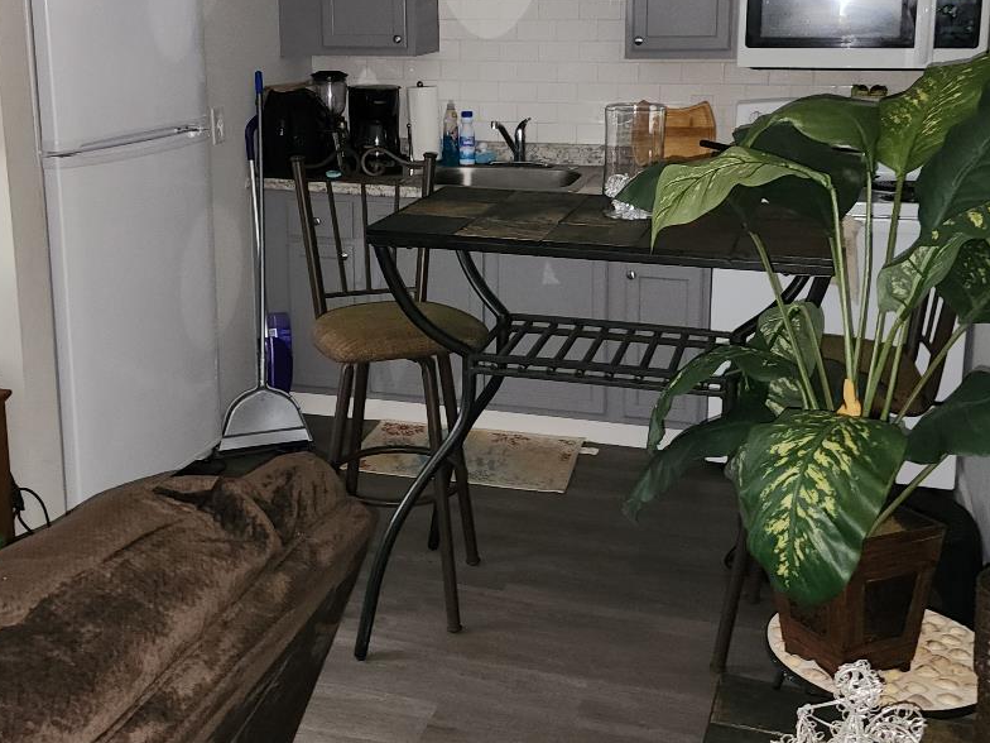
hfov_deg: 42.9
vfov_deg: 32.6
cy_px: 251
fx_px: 1258
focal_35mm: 44
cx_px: 465
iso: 250
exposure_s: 1/10
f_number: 1.8
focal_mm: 6.4
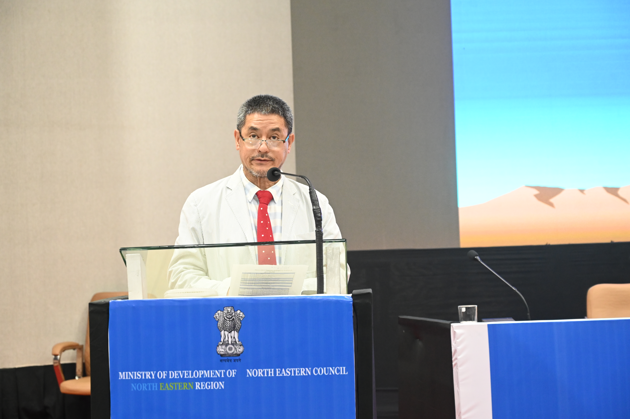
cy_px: 210
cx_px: 315
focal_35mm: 70
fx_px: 1224
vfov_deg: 19.4
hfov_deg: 28.9
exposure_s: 1/80
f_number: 5
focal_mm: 70
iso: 5000
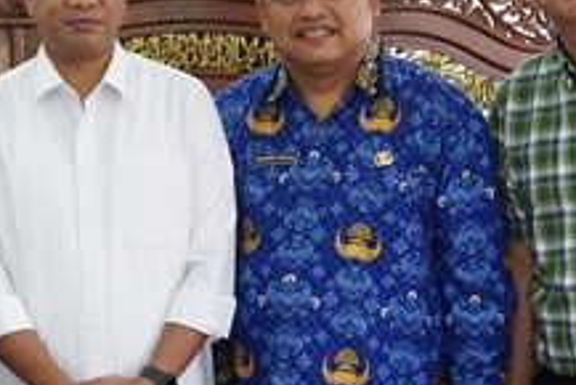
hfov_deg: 11.8
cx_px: 58
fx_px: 2761
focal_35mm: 172
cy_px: 179
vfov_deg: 8.0
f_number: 5
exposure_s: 1/125
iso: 5000
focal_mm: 39
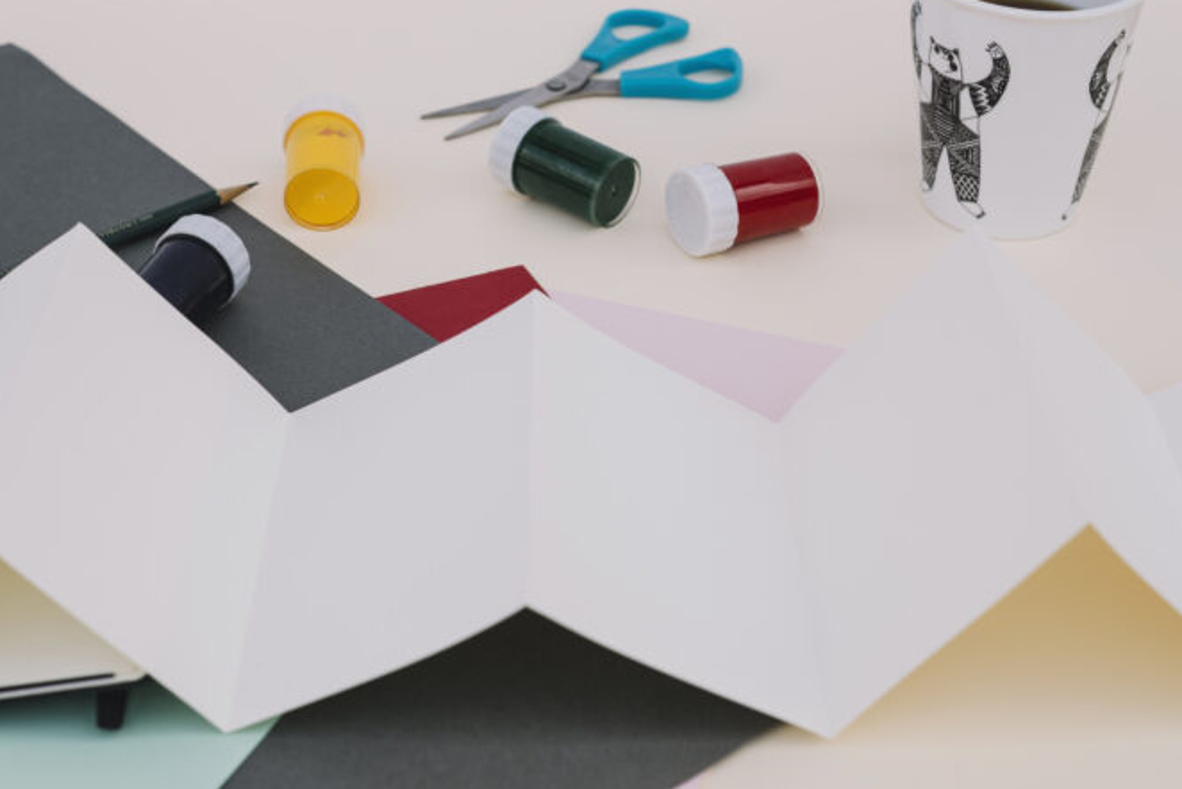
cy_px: 335
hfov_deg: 34.4
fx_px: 1905
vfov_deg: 23.4
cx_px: 512
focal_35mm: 58
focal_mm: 50
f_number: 7.1
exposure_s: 1/250
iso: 320
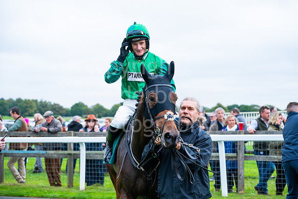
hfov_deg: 26.6
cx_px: 154
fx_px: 631
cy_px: 96
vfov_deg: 17.8
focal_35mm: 76
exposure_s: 1/1600
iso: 500
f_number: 4
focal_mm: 70
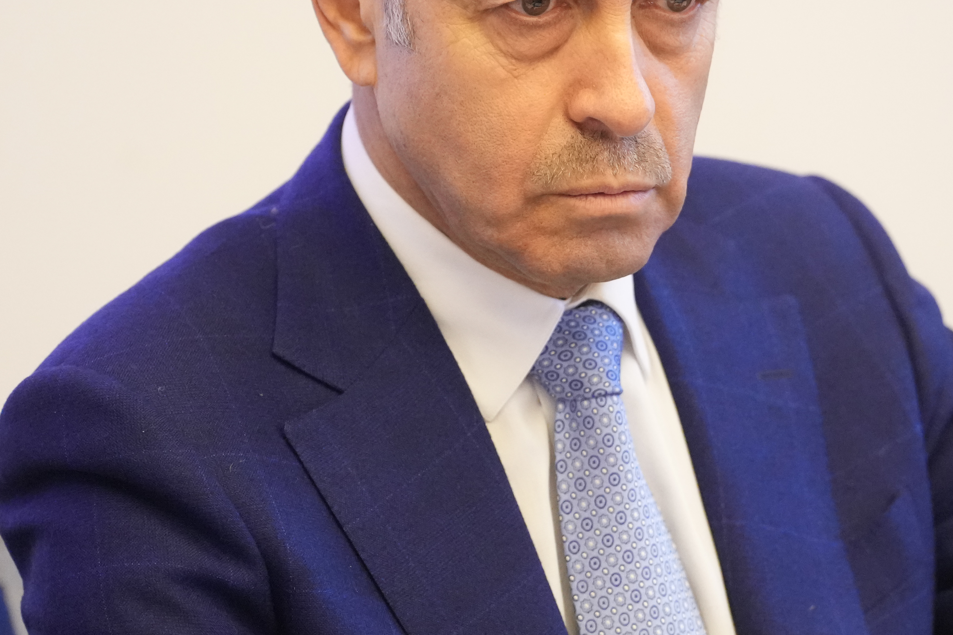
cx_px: 709
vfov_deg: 2.9
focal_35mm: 471
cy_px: 164
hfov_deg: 4.4
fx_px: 12468
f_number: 2.8
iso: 5000
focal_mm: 200
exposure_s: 1/320
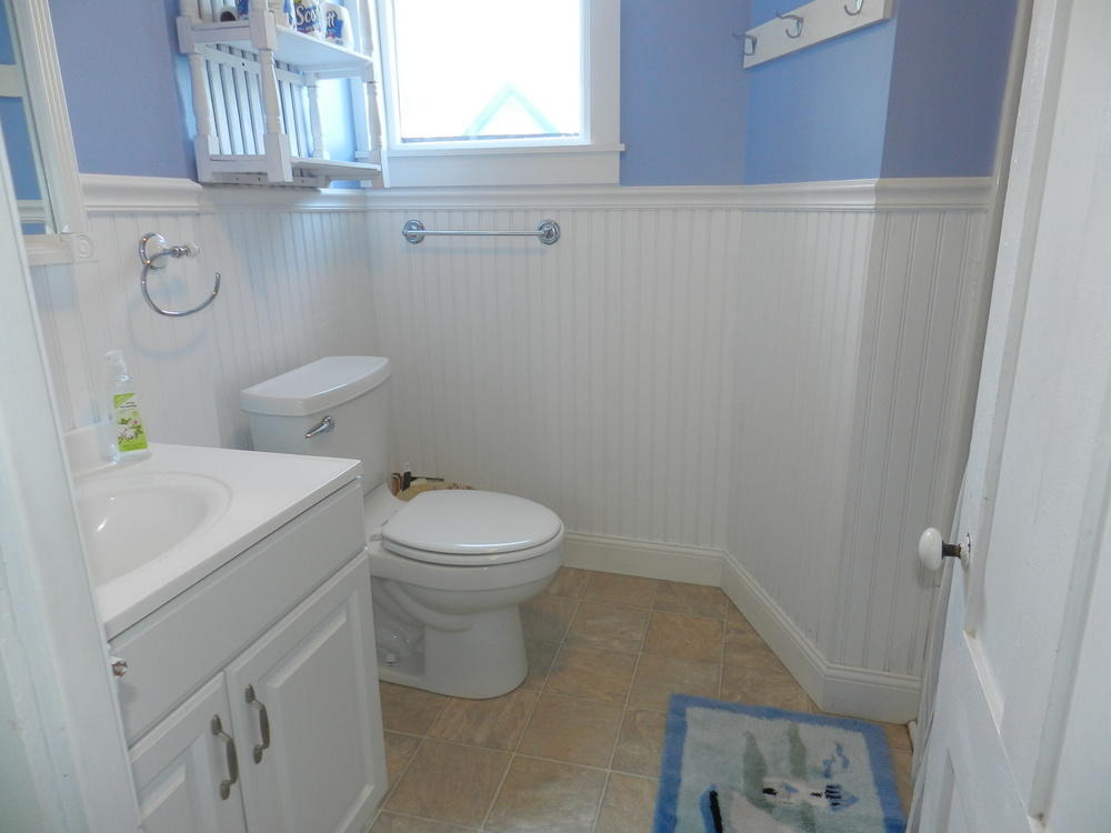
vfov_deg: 58.9
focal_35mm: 23
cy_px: 416
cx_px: 556
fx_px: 738
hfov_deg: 73.9
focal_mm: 4
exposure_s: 1/30
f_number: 3.4
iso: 200
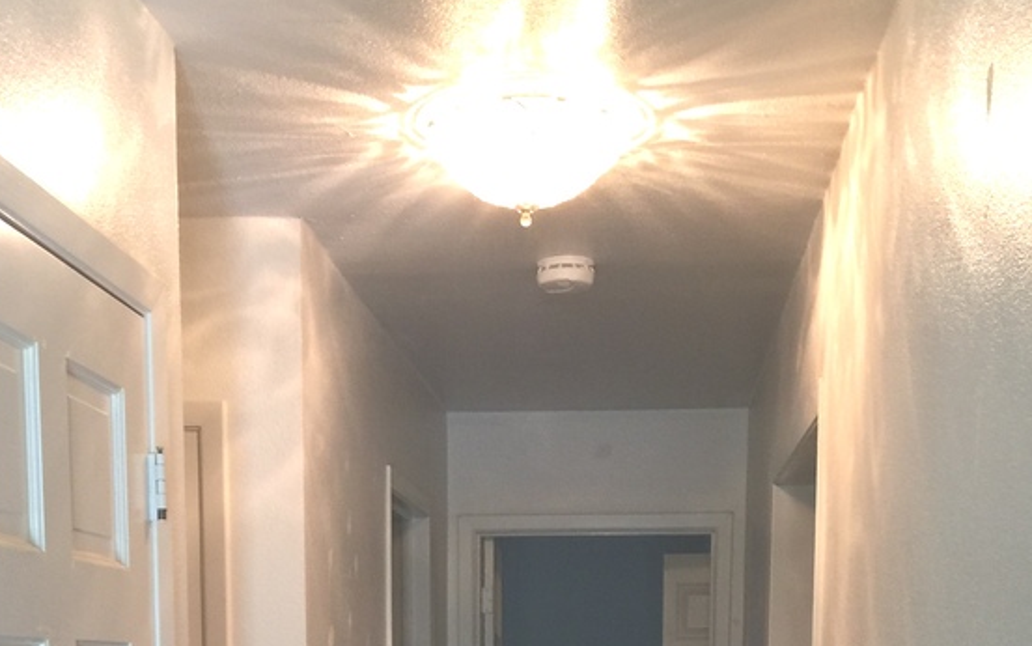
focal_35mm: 60
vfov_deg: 19.4
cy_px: 911
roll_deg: -0.6
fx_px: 1688
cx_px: 489
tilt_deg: -6.6
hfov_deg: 34.0
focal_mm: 4.15
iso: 50
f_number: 2.2
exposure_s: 1/15
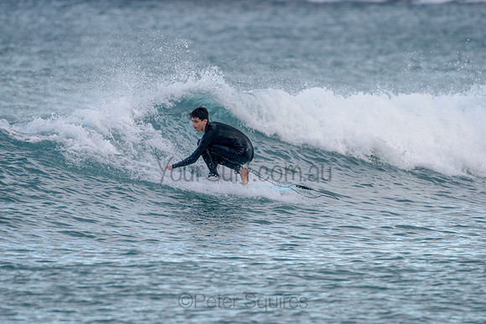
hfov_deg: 3.4
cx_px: 255
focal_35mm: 612
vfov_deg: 2.2
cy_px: 156
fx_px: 8261
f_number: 5.6
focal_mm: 500
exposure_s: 1/1250
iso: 720
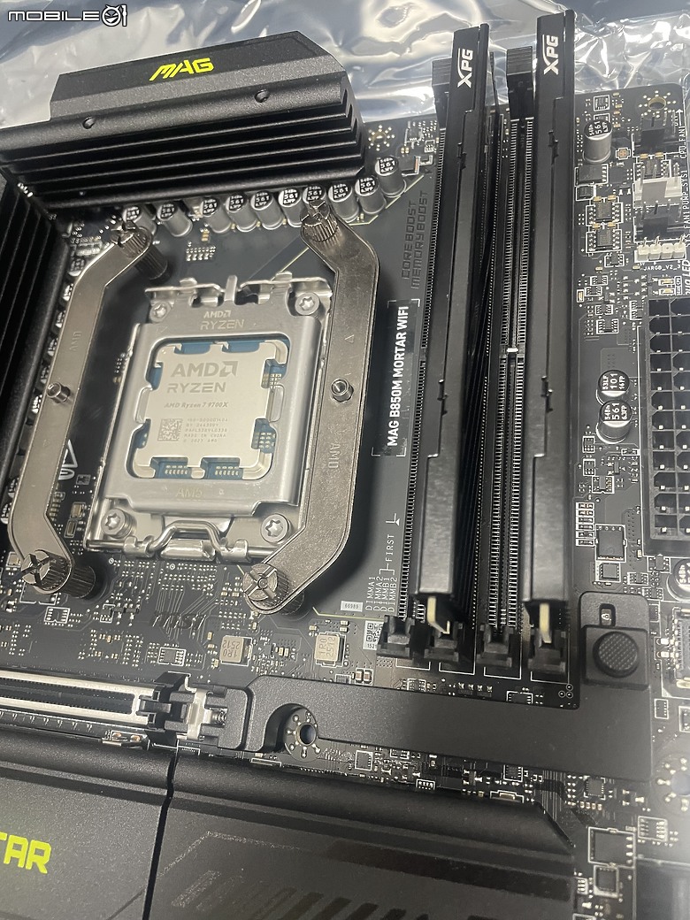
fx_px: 691
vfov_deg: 67.3
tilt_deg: -62.7
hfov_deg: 53.1
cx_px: 345
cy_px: 460
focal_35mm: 26
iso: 250
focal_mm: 4.2
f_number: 1.6
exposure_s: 1/60
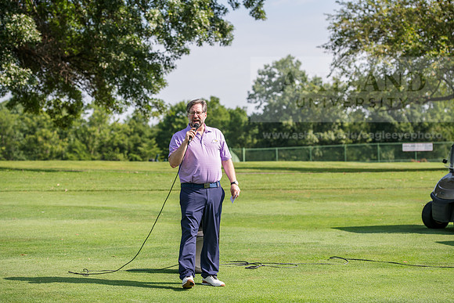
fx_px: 1198
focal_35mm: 95
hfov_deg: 21.5
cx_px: 227
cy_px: 152
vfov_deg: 14.4
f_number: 4
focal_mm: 95
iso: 80
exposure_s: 1/400
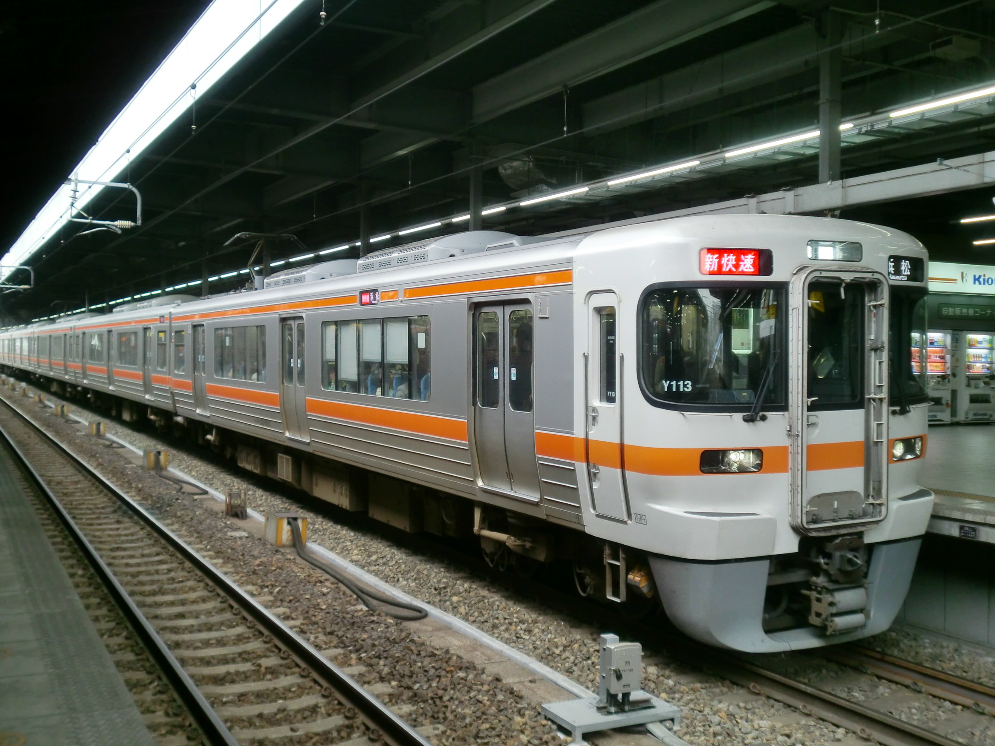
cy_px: 373
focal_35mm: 39
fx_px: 1121
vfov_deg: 36.8
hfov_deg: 47.9
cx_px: 498
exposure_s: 1/100
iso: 100
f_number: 3.1
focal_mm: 6.51
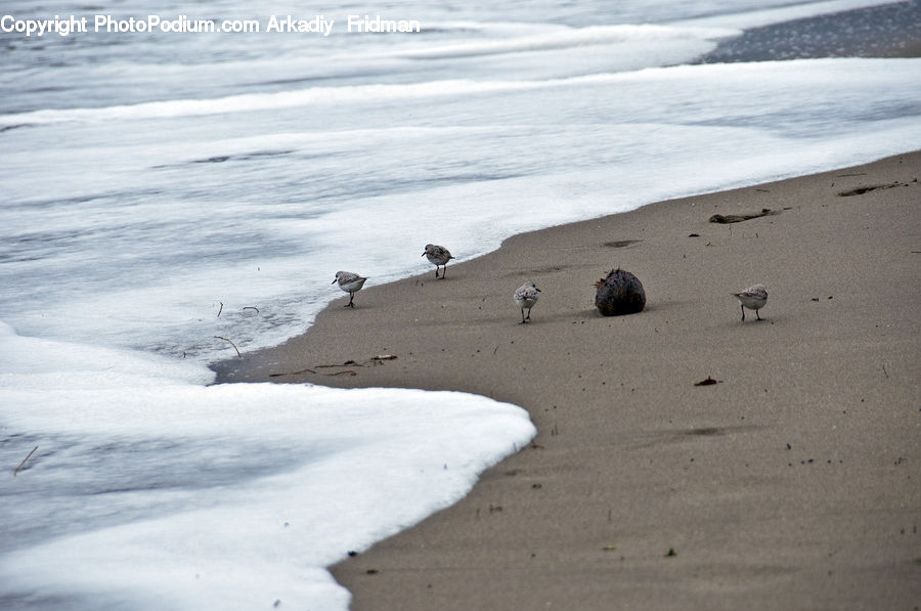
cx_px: 460
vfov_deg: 5.4
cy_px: 306
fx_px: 6513
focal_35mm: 255
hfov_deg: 8.1
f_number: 6.3
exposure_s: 1/800
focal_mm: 170
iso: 200
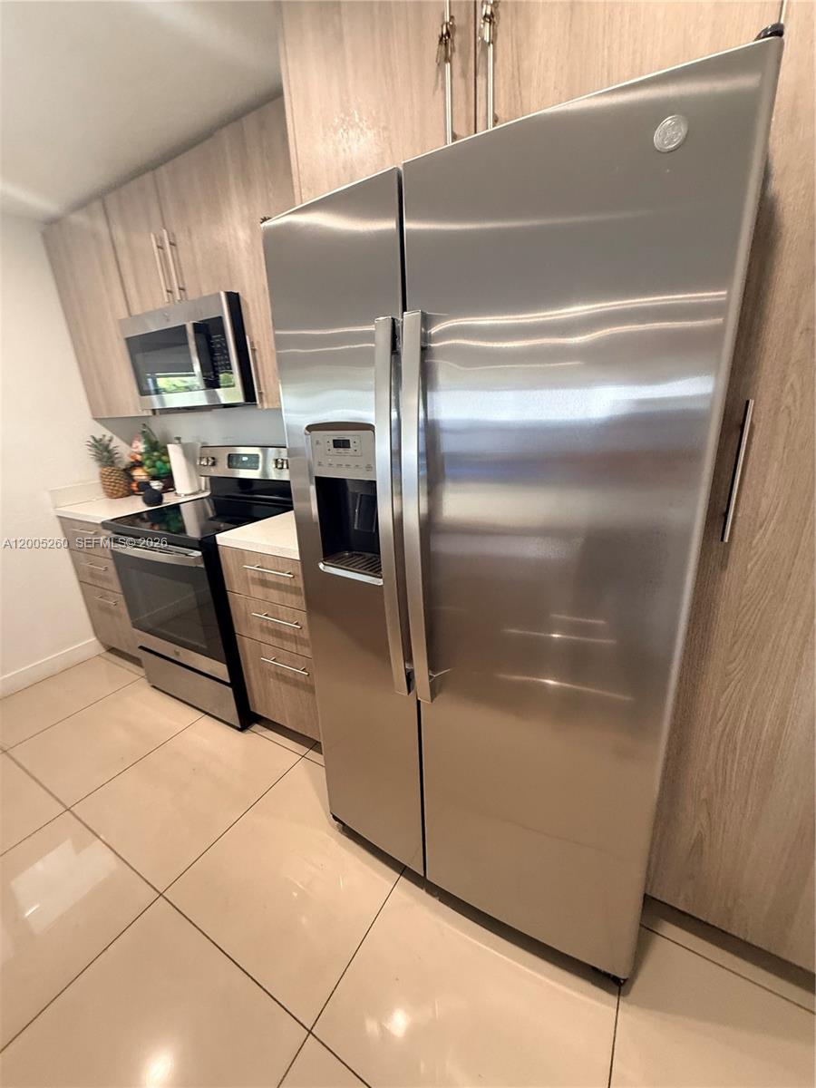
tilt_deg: -19.3
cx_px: 408
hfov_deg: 85.7
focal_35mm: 14
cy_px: 544
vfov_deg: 102.1
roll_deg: +3.0
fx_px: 440
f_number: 2.2
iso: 320
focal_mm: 2.22
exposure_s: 1/60
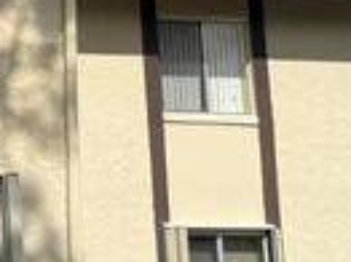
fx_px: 1185
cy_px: 72
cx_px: -297
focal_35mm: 117
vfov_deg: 12.6
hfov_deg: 14.6
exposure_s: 1/9091
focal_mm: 6.76
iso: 80
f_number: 1.78
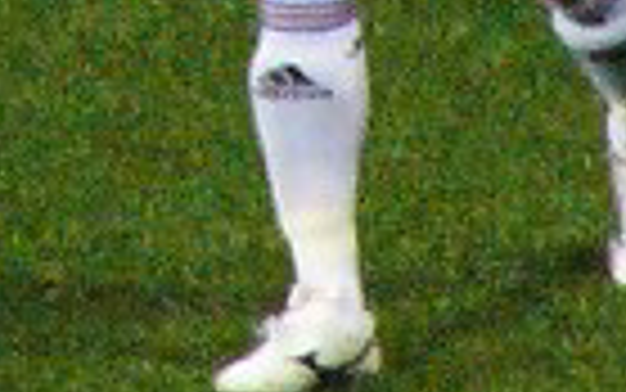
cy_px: -392
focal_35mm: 1645
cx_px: 336
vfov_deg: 0.8
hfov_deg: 1.3
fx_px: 28076
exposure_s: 1/320
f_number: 2.8
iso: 400
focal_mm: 72
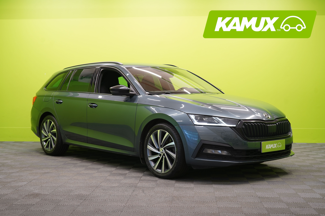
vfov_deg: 28.1
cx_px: 162
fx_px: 433
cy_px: 108
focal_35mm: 48
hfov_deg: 41.1
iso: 400
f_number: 5
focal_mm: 48
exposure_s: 1/25
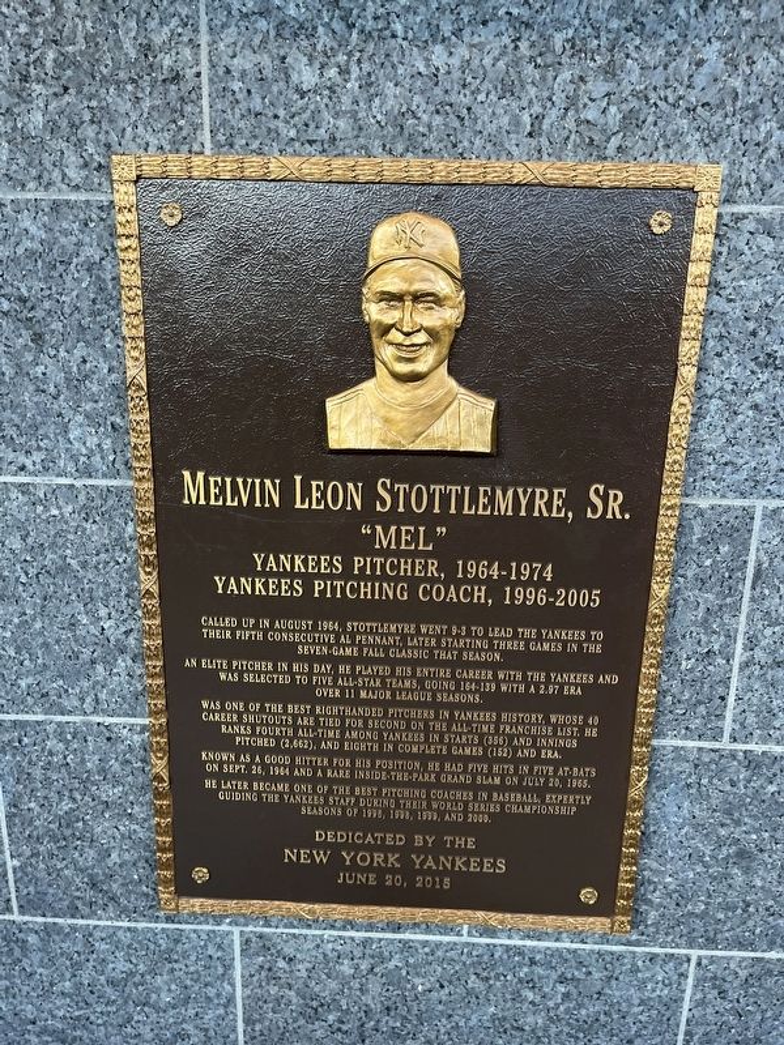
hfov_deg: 53.1
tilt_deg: -11.1
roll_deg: -1.5
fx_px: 785
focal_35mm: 26
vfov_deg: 67.3
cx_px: 392
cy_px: 522
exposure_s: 1/120
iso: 80
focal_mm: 5.1
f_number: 1.6
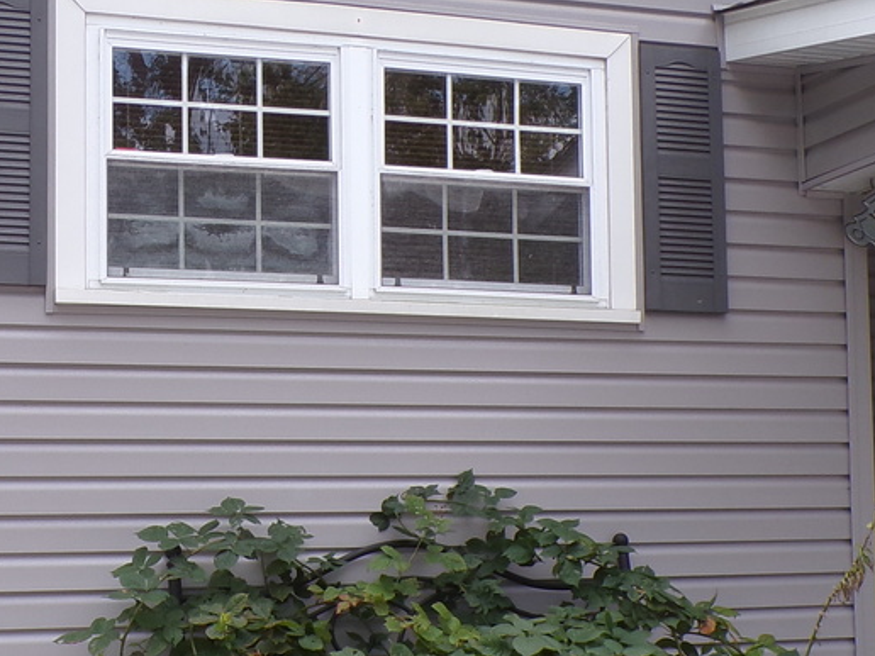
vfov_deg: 21.8
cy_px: 464
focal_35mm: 67
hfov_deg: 28.8
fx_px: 1694
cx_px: 304
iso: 100
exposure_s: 1/200
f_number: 4.4
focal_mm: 4.3
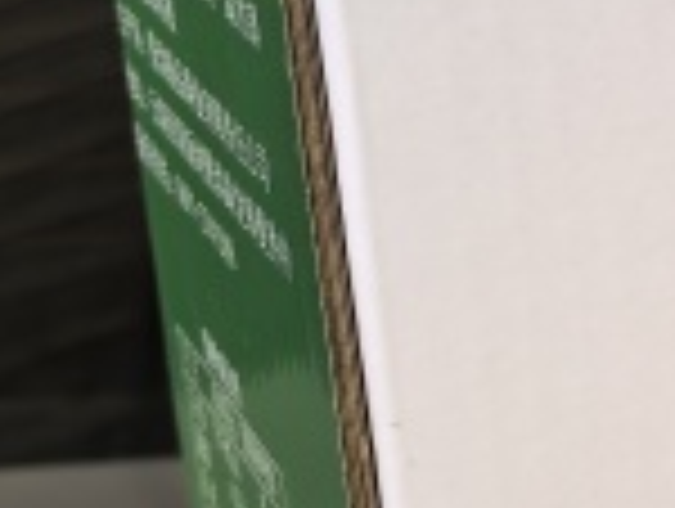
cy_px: 135
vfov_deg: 10.3
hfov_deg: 12.1
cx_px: 1354
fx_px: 2812
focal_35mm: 144
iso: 50
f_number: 2
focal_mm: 5.75
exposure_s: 1/121
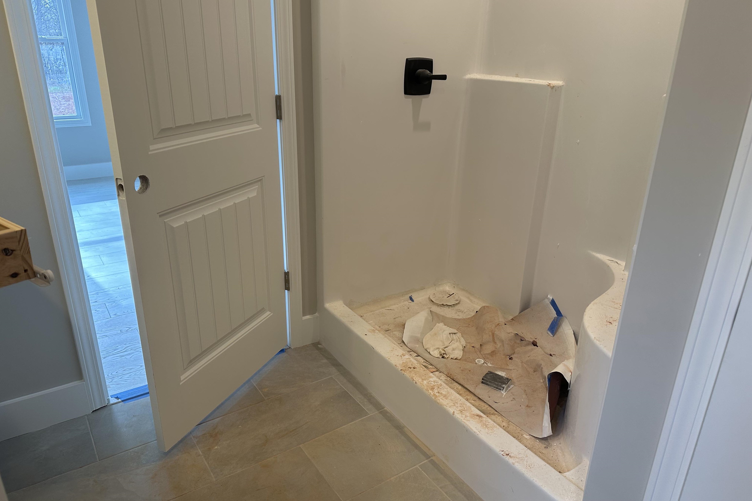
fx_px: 522
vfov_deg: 51.3
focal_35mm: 25
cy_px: 250
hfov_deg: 71.5
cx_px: 376
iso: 100
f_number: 1.78
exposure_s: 1/141
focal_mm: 6.86
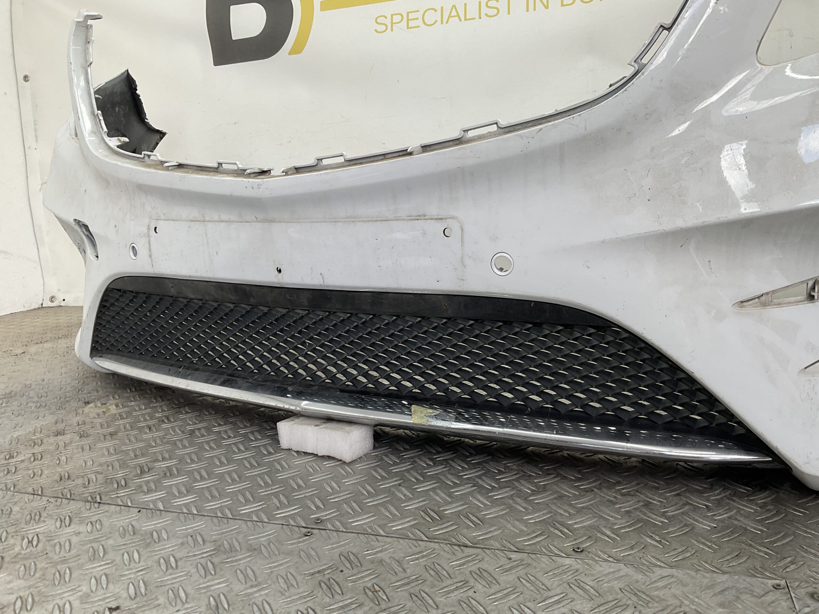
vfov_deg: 48.2
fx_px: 686
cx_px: 410
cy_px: 307
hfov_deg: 61.7
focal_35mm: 29
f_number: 1.8
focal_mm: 3
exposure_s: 1/121
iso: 16
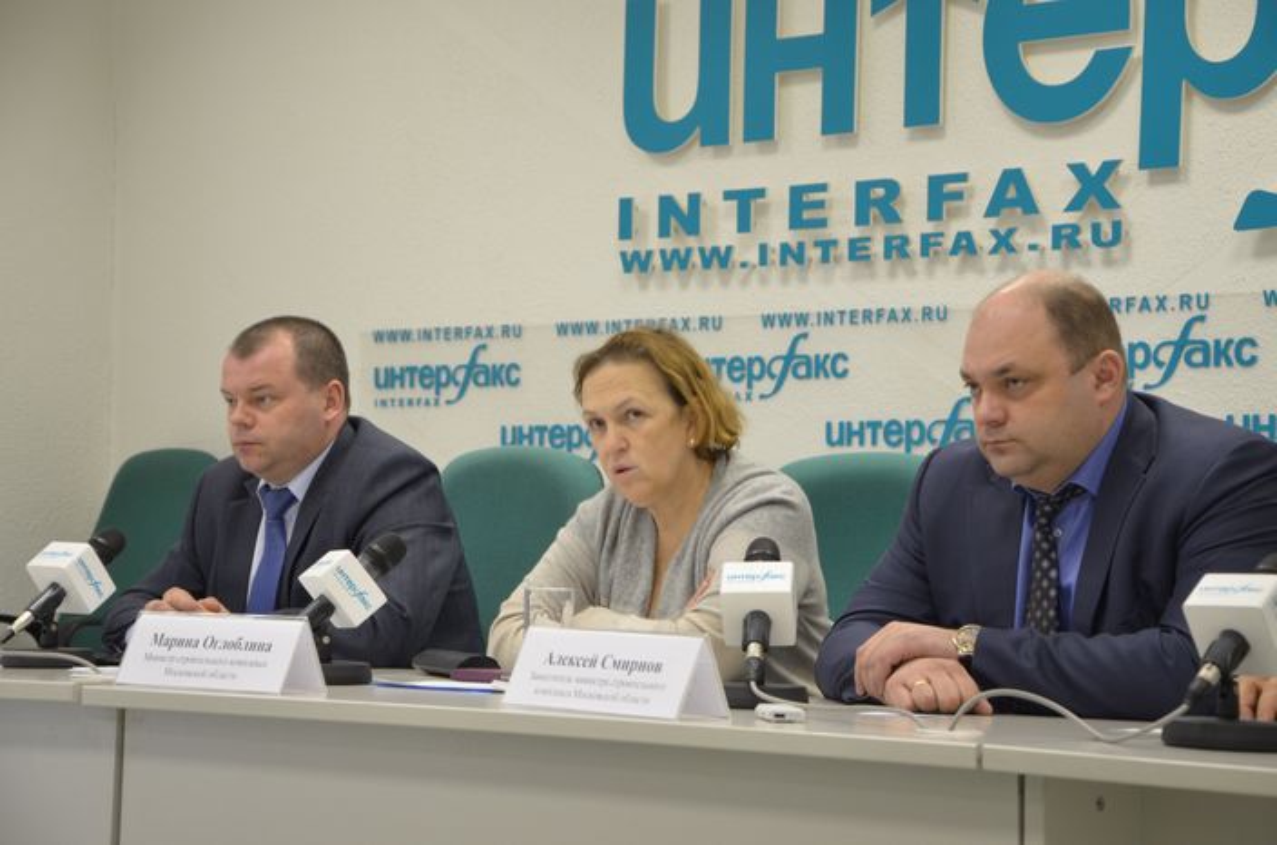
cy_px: 422
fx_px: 3291
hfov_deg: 22.0
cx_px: 638
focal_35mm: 93
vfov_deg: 14.6
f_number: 5.3
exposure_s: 1/30
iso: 800
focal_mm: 62
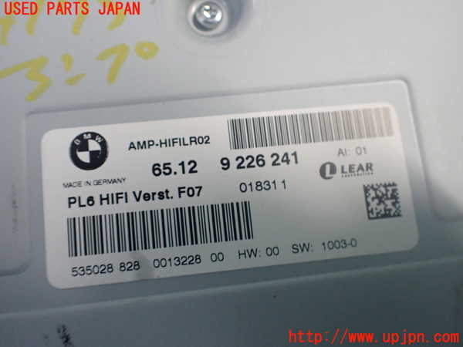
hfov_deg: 60.0
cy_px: 174
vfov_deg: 46.8
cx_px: 232
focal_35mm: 30
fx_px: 401
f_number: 2.3
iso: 800
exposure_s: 1/100
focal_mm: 5.4
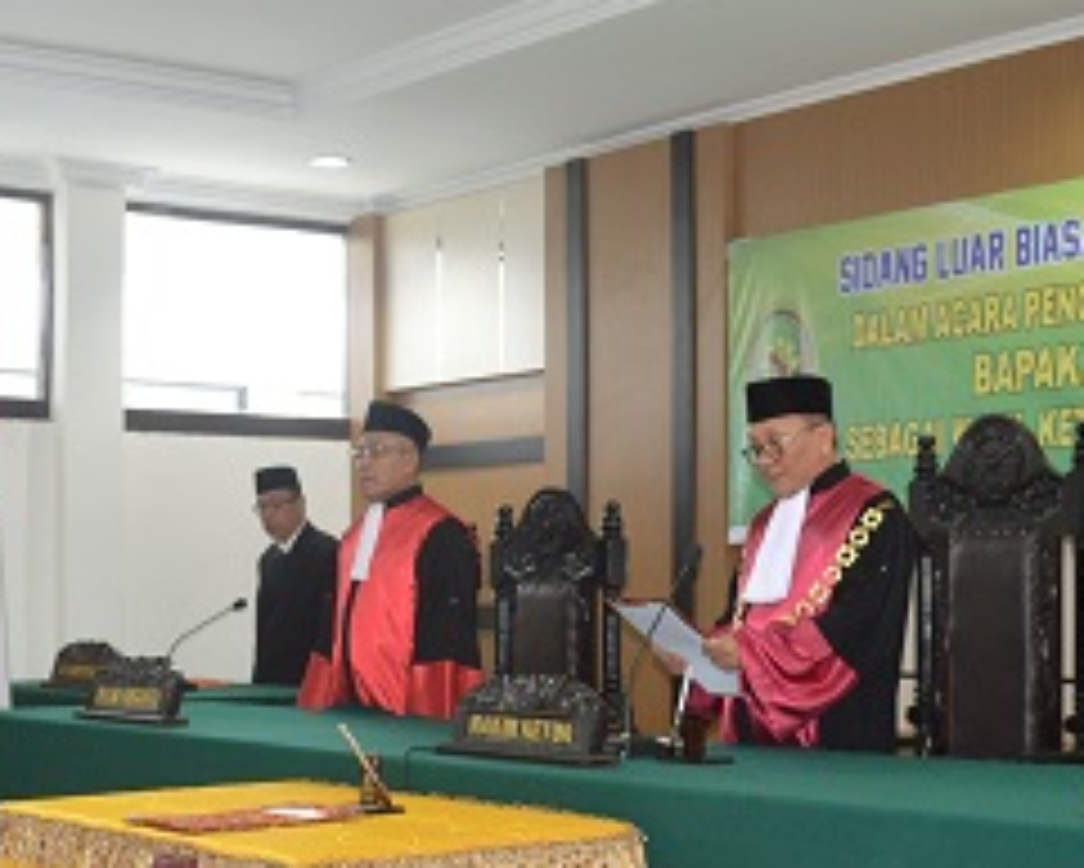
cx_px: 531
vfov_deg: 24.0
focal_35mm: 63
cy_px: 630
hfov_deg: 30.0
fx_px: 2022
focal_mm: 18
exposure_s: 1/60
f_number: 3.5
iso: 1000
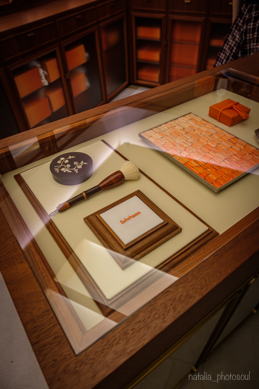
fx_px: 259
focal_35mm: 24
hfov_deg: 53.1
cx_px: 130
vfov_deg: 73.7
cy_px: 194
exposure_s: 1/125
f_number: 4
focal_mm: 16
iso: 200
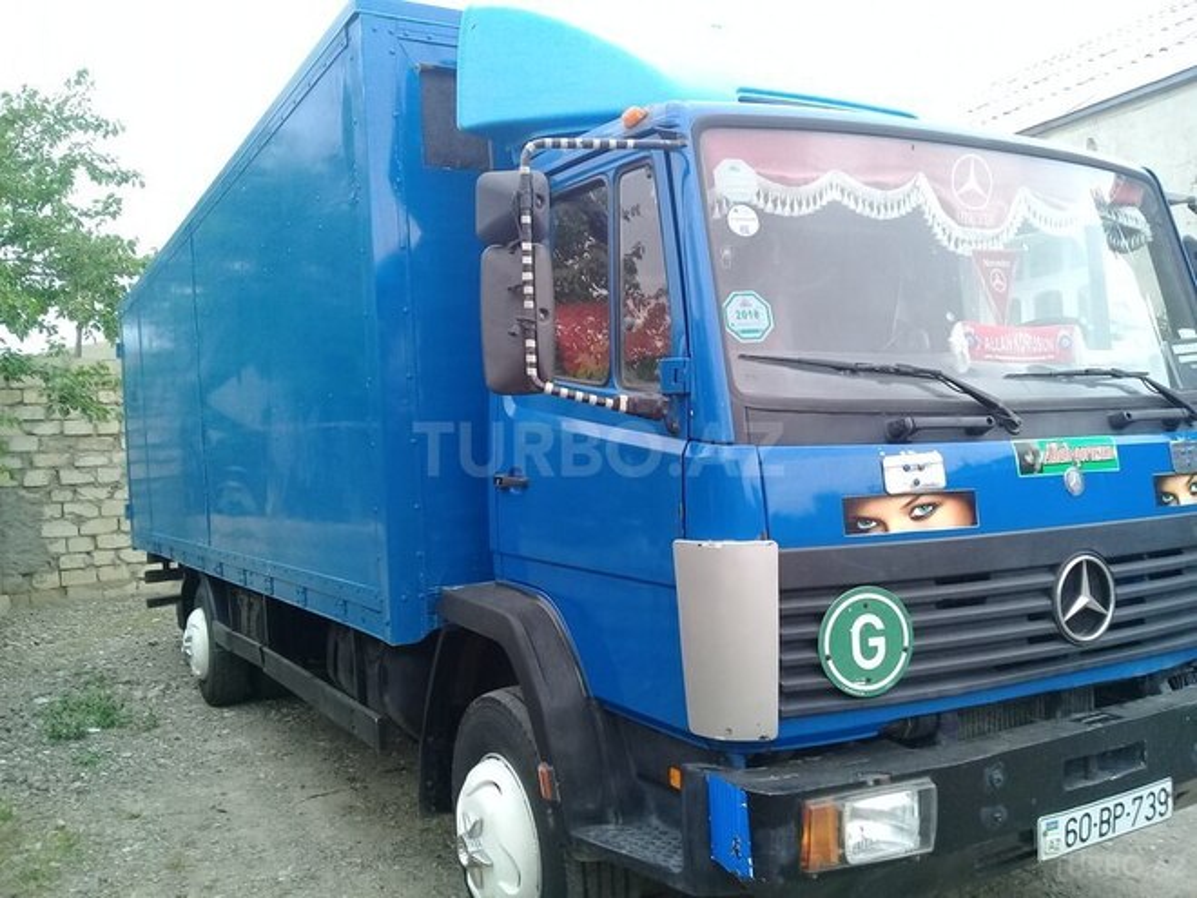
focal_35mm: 31
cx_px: 598
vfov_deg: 45.4
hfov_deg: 58.4
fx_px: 1072
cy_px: 449
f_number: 2.2
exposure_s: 1/106
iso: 50
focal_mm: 3.3
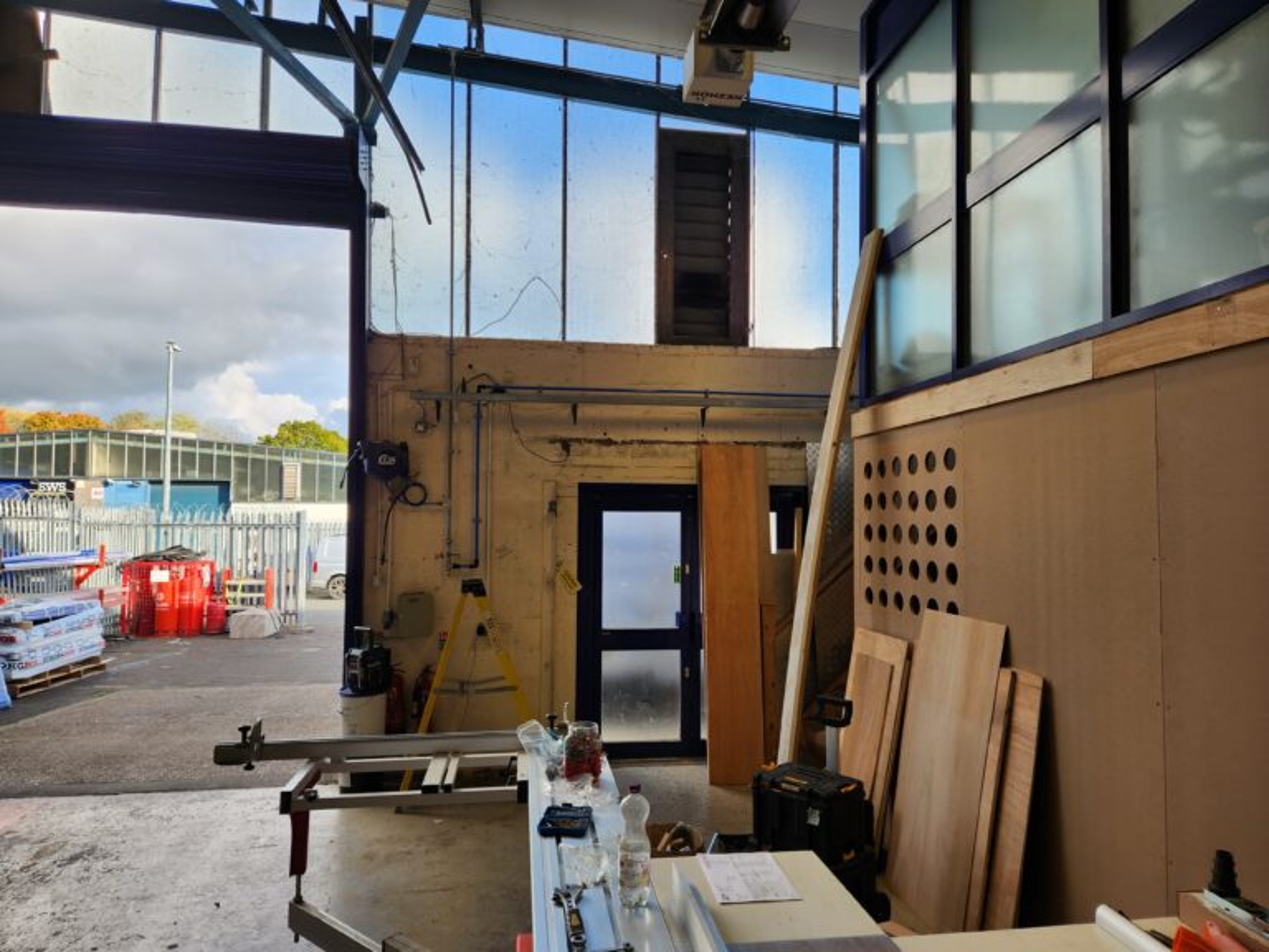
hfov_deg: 73.9
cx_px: 634
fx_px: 843
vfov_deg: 58.9
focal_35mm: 23
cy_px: 476
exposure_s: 1/285
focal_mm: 5.4
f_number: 1.8
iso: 20
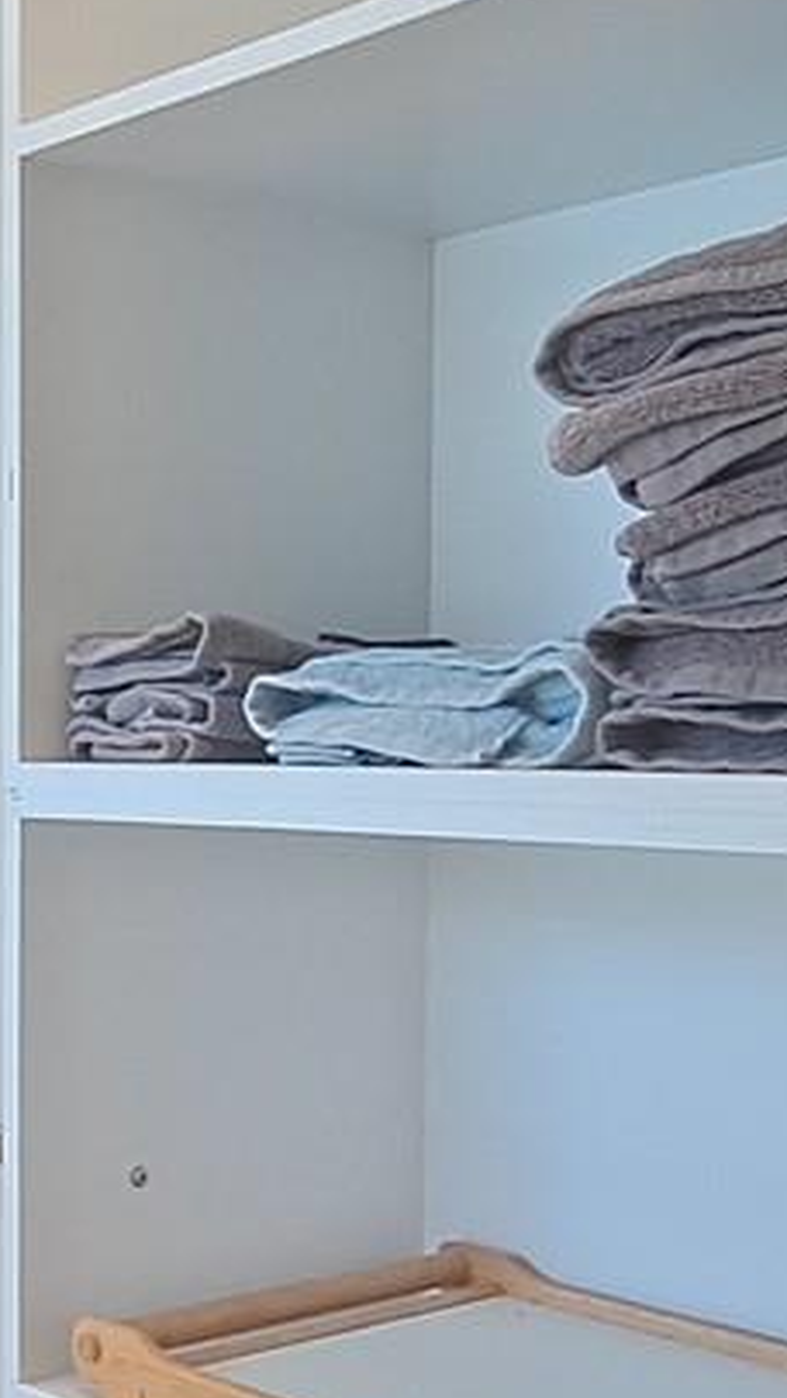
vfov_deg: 36.7
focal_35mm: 56
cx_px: 38
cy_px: 970
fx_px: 2076
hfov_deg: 20.9
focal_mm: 1.74
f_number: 2.2
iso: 80
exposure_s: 1/40
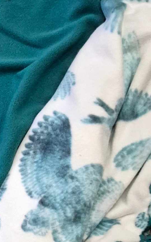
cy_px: 235
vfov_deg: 18.2
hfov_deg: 10.7
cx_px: -155
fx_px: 738
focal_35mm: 112
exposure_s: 1/120
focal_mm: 5.4
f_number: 1.8
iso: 2500
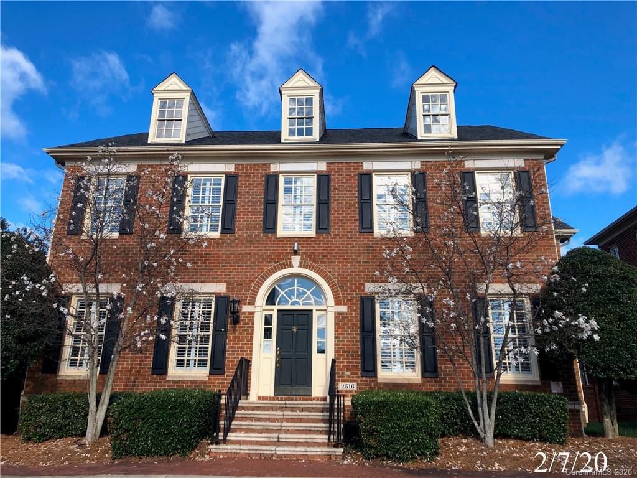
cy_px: 239
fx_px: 515
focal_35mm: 28
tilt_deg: +19.9
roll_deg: -1.4
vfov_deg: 49.7
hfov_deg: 63.4
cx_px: 318
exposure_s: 1/1080
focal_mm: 3.99
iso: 20
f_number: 1.8
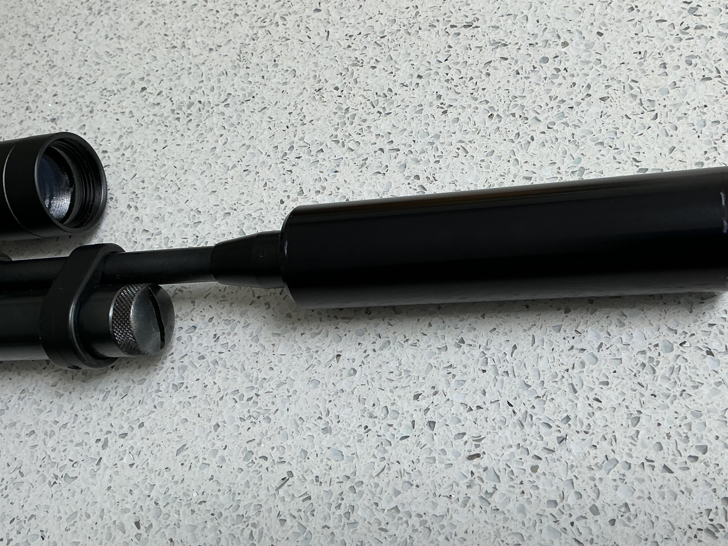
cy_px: 260
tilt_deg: -55.3
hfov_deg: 51.2
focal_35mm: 36
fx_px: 757
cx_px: 413
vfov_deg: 39.6
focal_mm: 3
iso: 32
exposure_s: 1/100
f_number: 1.8
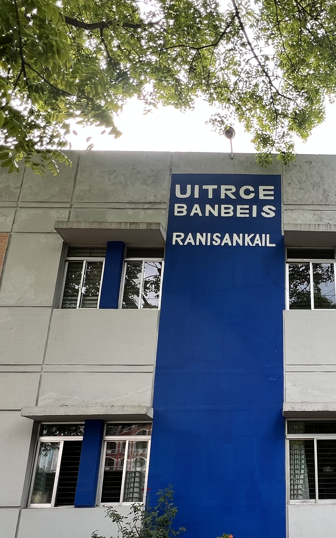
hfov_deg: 43.0
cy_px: 366
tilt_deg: +18.6
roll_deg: +0.4
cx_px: 288
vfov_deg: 66.2
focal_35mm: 27
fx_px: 396
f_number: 1.8
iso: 32
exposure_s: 1/190
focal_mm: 1.57
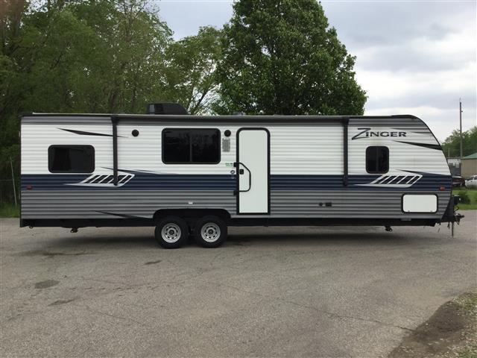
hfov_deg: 58.4
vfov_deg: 45.4
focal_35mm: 31
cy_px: 179
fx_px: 427
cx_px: 238
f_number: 2.4
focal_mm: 3.3
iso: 25
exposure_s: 1/652
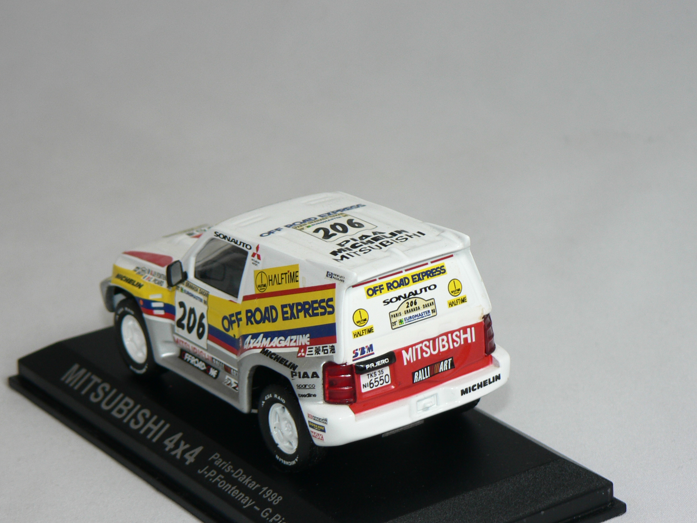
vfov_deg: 13.2
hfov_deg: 17.6
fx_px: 2255
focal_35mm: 112
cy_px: 316
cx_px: 316
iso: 80
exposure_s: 1/60
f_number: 3.2
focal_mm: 15.2
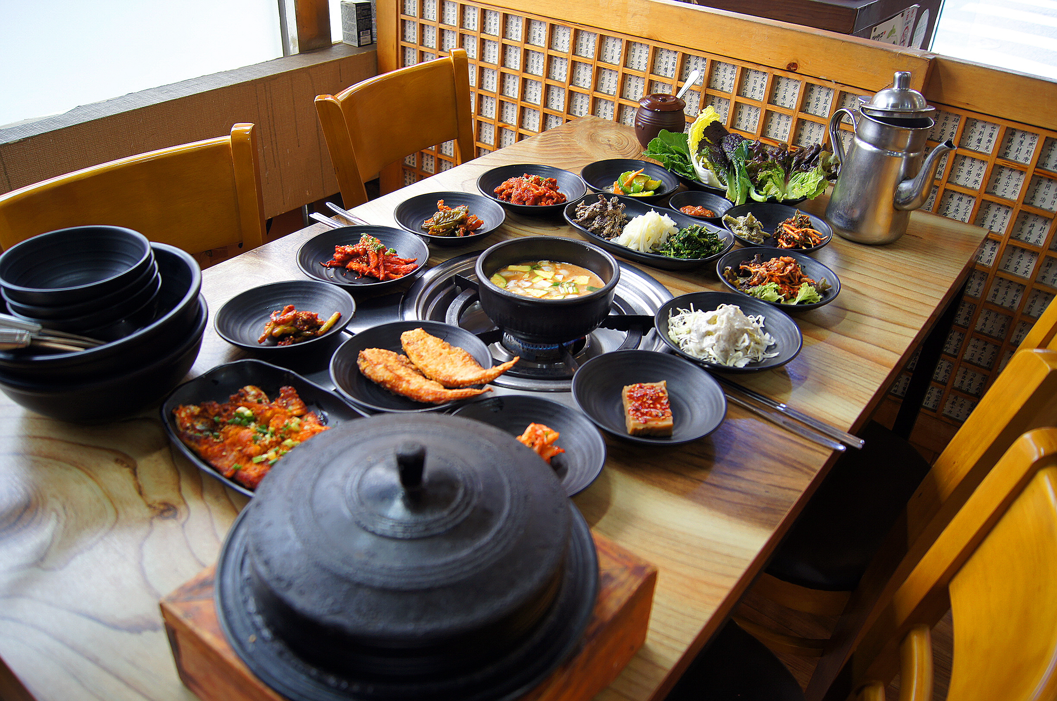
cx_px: 528
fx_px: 791
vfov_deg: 47.8
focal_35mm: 27
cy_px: 350
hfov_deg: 67.5
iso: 100
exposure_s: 1/30
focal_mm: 18
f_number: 3.5
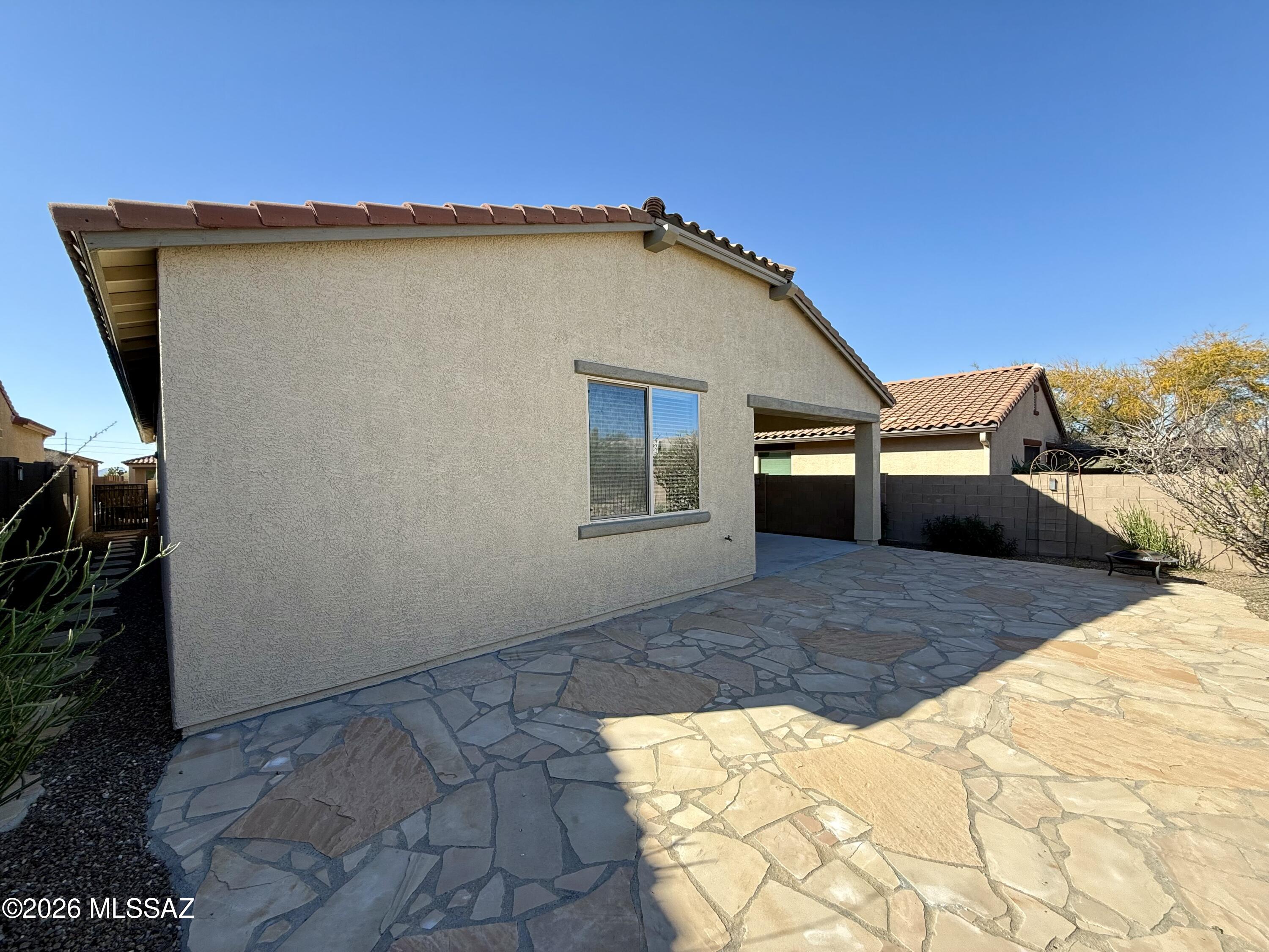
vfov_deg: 85.7
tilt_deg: -0.3
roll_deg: +1.3
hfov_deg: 102.1
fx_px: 513
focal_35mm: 14
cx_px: 634
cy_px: 476
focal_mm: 2.22
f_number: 2.2
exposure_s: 1/694
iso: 50
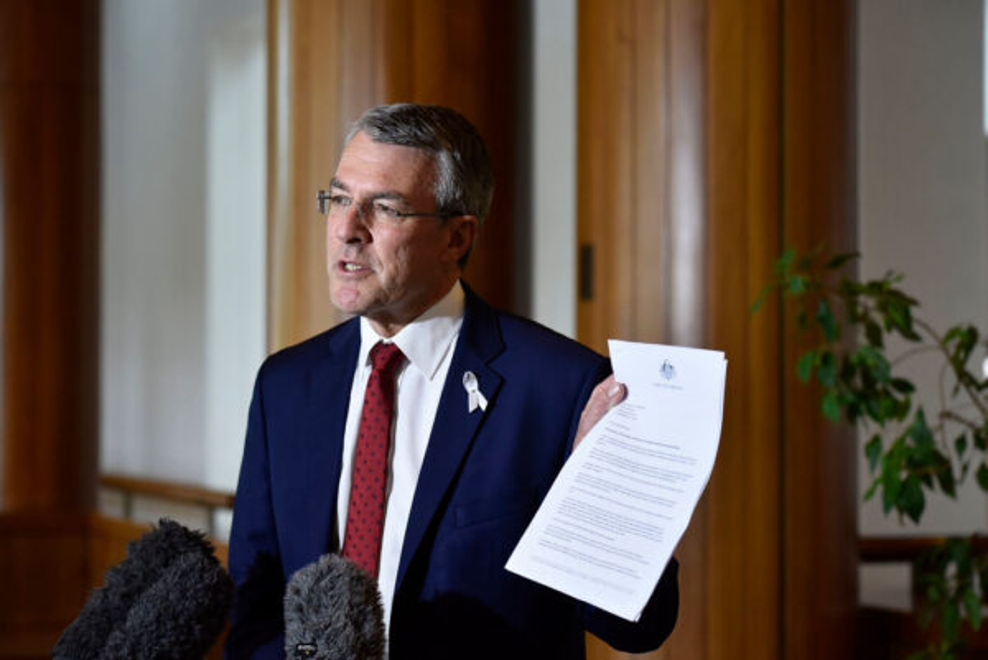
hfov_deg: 22.1
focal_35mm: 92
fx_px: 2527
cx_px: 494
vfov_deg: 14.9
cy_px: 330
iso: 1600
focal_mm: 92
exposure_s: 1/160
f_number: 4
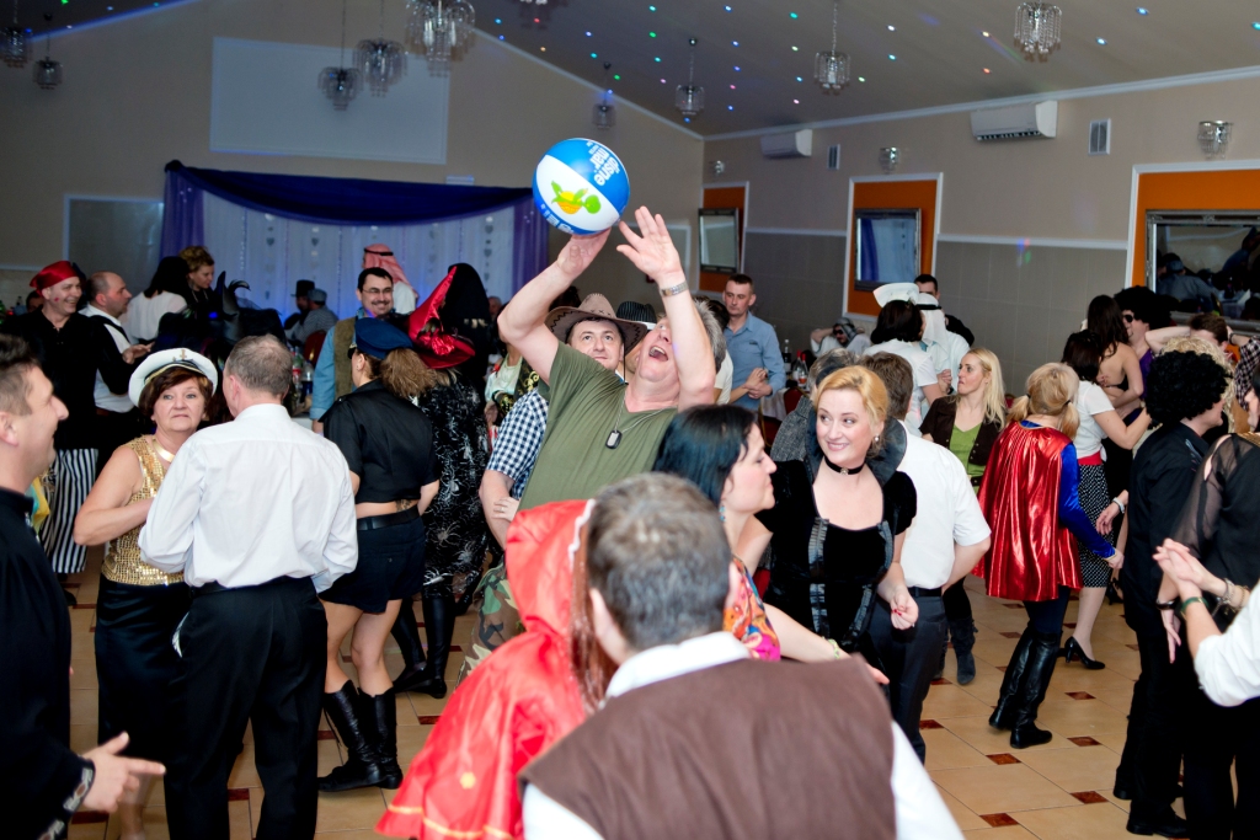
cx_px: 630
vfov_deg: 37.9
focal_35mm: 35
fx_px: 1225
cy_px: 420
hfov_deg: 54.4
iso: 400
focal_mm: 35
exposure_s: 1/320
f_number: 2.8
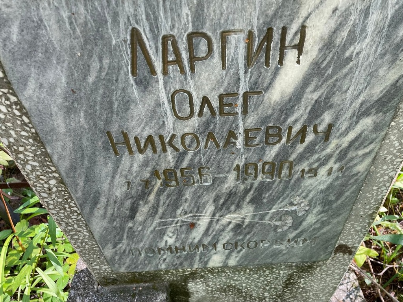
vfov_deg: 53.1
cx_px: 202
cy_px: 151
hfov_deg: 67.3
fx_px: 303
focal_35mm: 26
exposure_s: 1/121
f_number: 1.6
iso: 64
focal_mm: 4.2
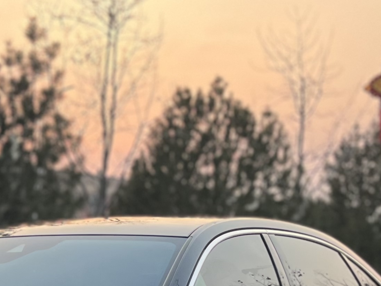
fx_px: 1057
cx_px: -68
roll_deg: -0.2
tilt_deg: -7.0
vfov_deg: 14.6
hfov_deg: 19.3
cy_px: 388
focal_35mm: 96
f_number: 1.6
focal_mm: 5.1
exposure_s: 1/121
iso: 80
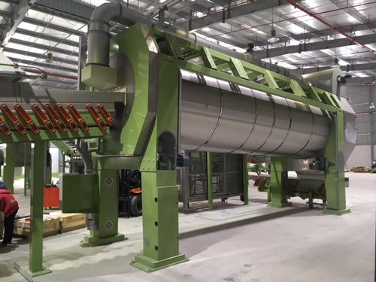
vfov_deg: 48.2
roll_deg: +0.4
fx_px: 315
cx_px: 188
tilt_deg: +1.8
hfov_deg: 61.7
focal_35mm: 29
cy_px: 141
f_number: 2.2
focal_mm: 4.15
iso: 80
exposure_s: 1/33
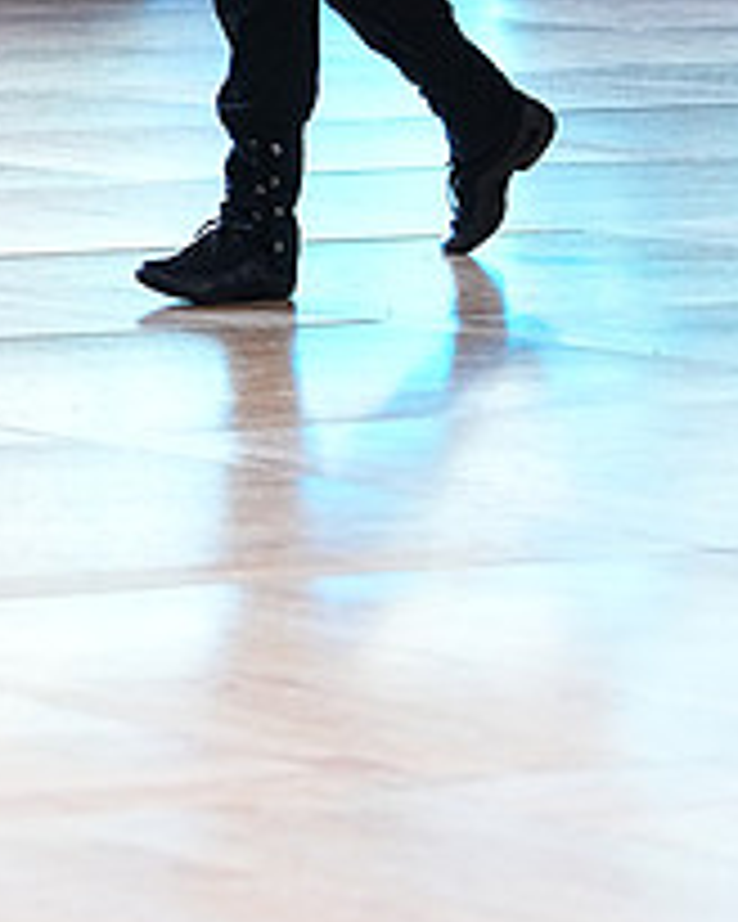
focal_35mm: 276
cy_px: -355
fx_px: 7535
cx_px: -101
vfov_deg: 6.9
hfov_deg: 5.6
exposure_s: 1/400
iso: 2000
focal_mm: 104
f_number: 4
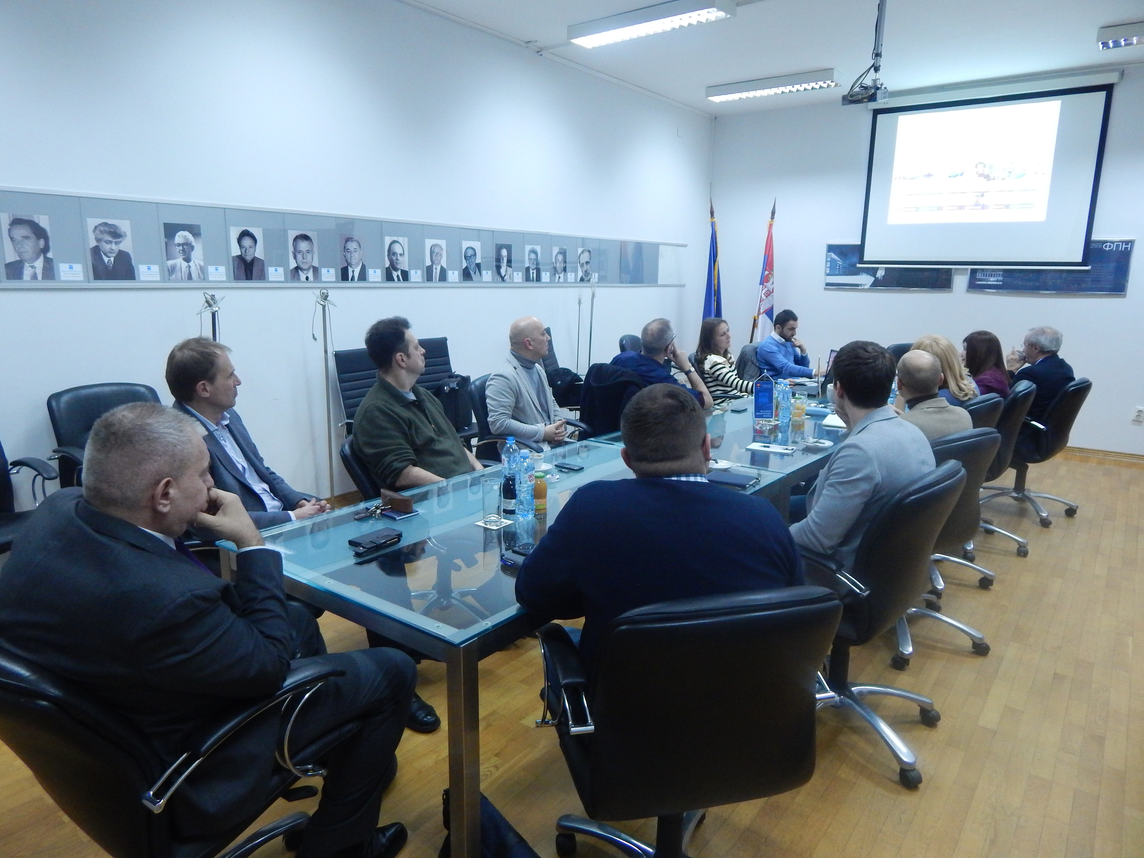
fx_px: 727
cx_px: 572
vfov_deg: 61.1
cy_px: 429
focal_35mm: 22
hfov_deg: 76.4
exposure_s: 1/25
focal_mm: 4
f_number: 3
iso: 400
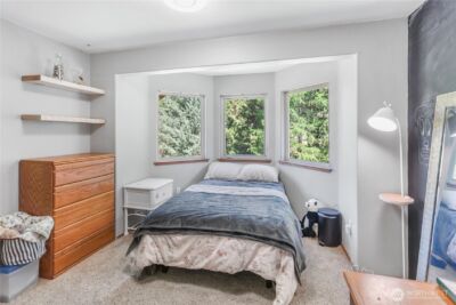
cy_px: 152
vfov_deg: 73.8
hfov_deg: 96.7
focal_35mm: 16
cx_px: 228
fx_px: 203
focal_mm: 16
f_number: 4
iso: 1600
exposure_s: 1/400
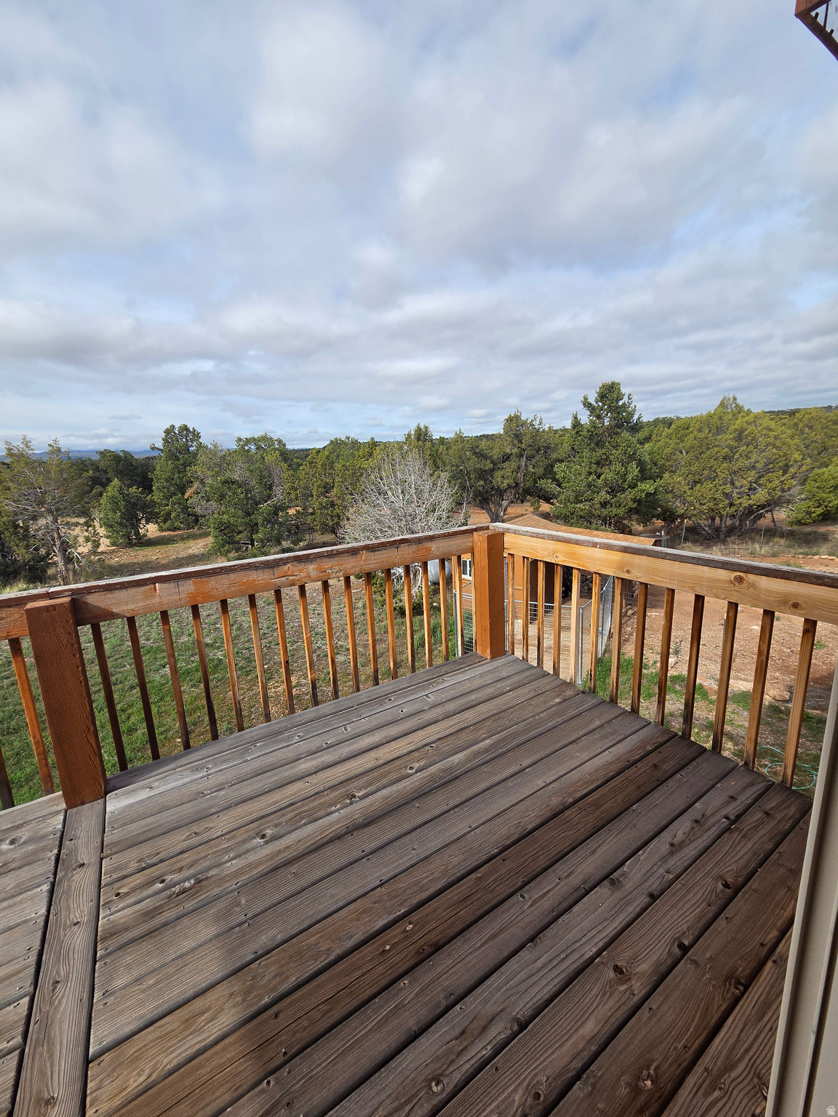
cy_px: 558
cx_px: 419
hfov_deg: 89.9
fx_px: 420
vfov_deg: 106.2
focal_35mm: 13
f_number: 2.2
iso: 100
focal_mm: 2.2
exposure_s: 1/2378
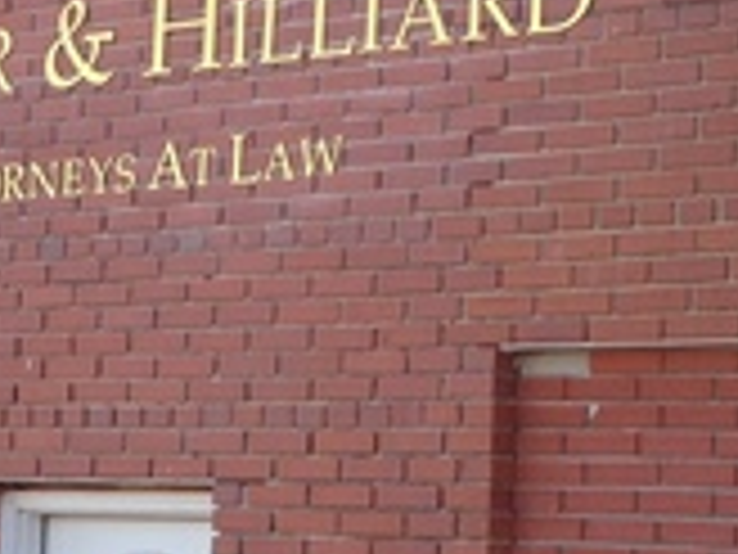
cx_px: 180
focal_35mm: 137
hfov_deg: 14.3
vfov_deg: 10.8
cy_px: 405
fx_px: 2921
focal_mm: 4.28
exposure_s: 1/277
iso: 50
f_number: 2.4
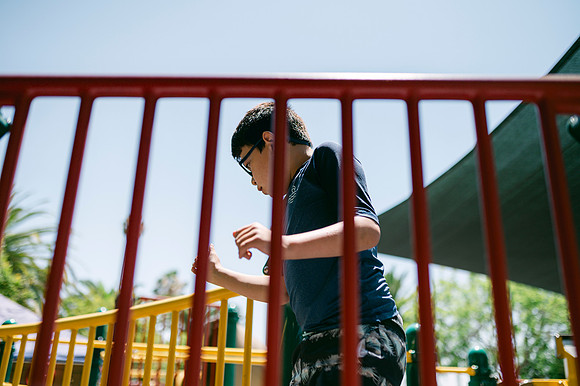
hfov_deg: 53.9
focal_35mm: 35
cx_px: 290
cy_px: 193
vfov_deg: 37.4
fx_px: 570
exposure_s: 1/8000
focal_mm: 35
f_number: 2
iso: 100
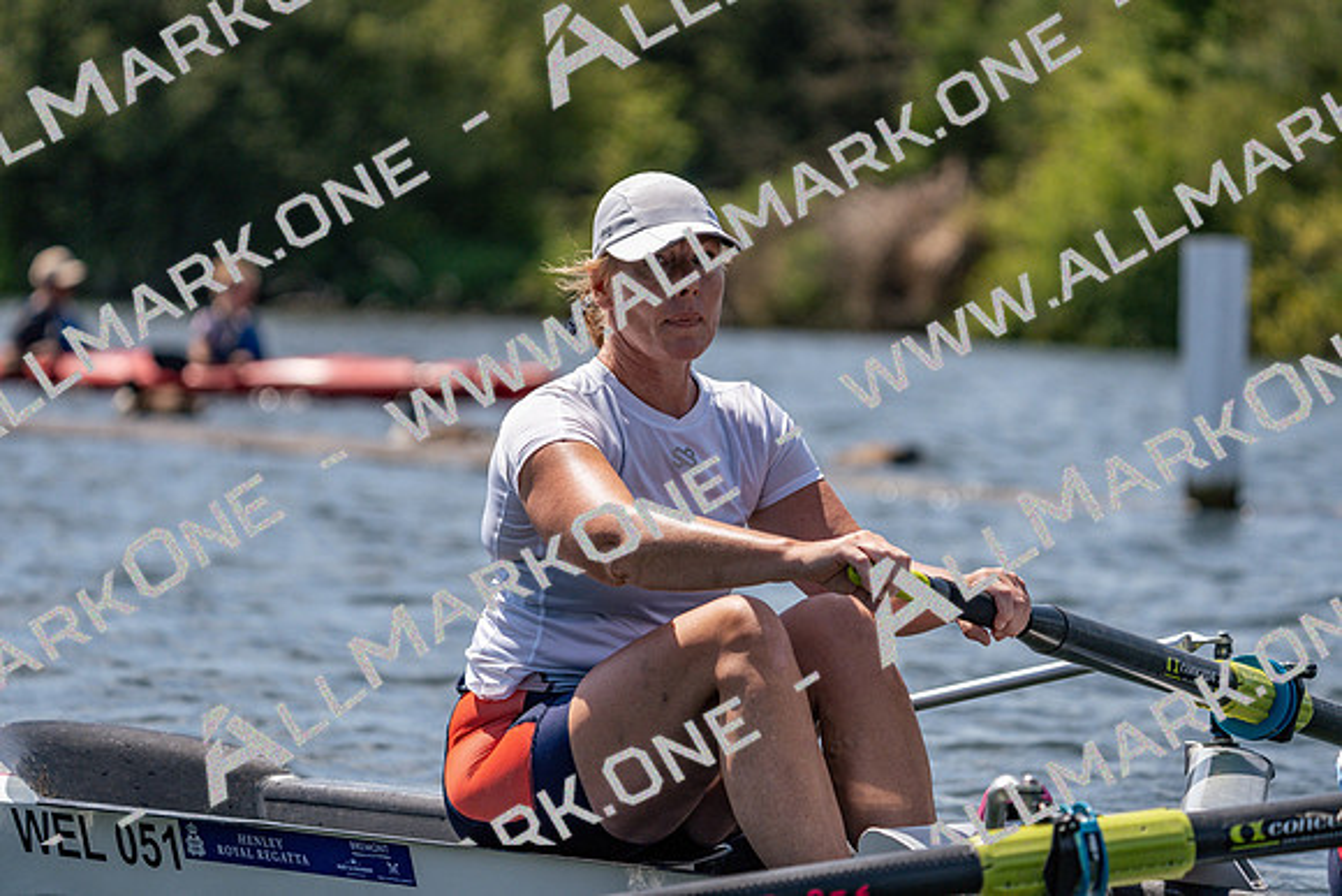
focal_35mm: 243
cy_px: 448
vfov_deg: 5.7
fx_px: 9060
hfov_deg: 8.5
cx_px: 671
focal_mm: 243
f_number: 5.6
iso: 250
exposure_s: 1/2000
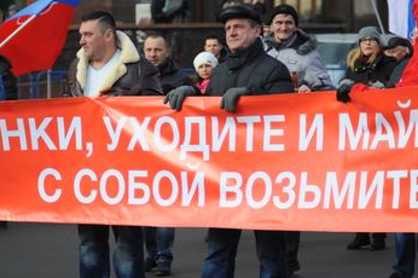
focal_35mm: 162
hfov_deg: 12.7
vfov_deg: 8.5
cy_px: 155
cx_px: 159
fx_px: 1879
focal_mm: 80
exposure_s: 1/3200
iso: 400
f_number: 2.8
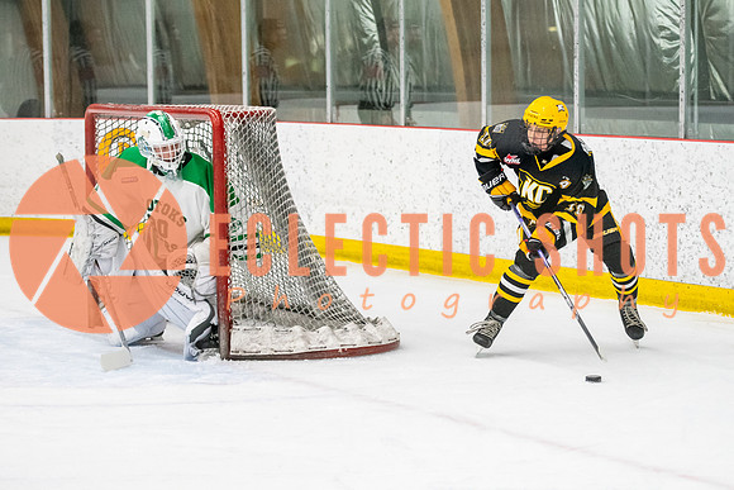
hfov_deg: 15.6
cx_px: 531
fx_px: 2671
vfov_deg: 10.5
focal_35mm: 131
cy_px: 260
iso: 4000
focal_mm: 80
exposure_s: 1/800
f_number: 2.8
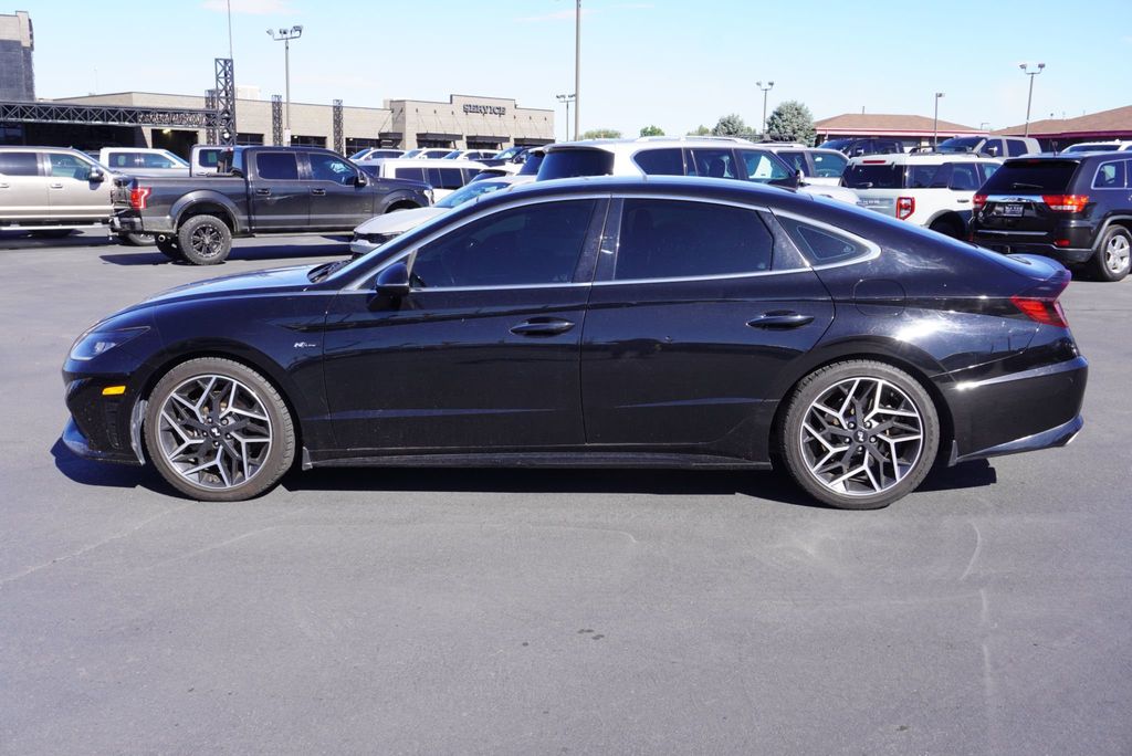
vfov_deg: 38.4
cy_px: 378
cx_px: 566
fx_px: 1085
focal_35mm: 34
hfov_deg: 55.1
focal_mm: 23
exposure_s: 1/125
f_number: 8
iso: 100
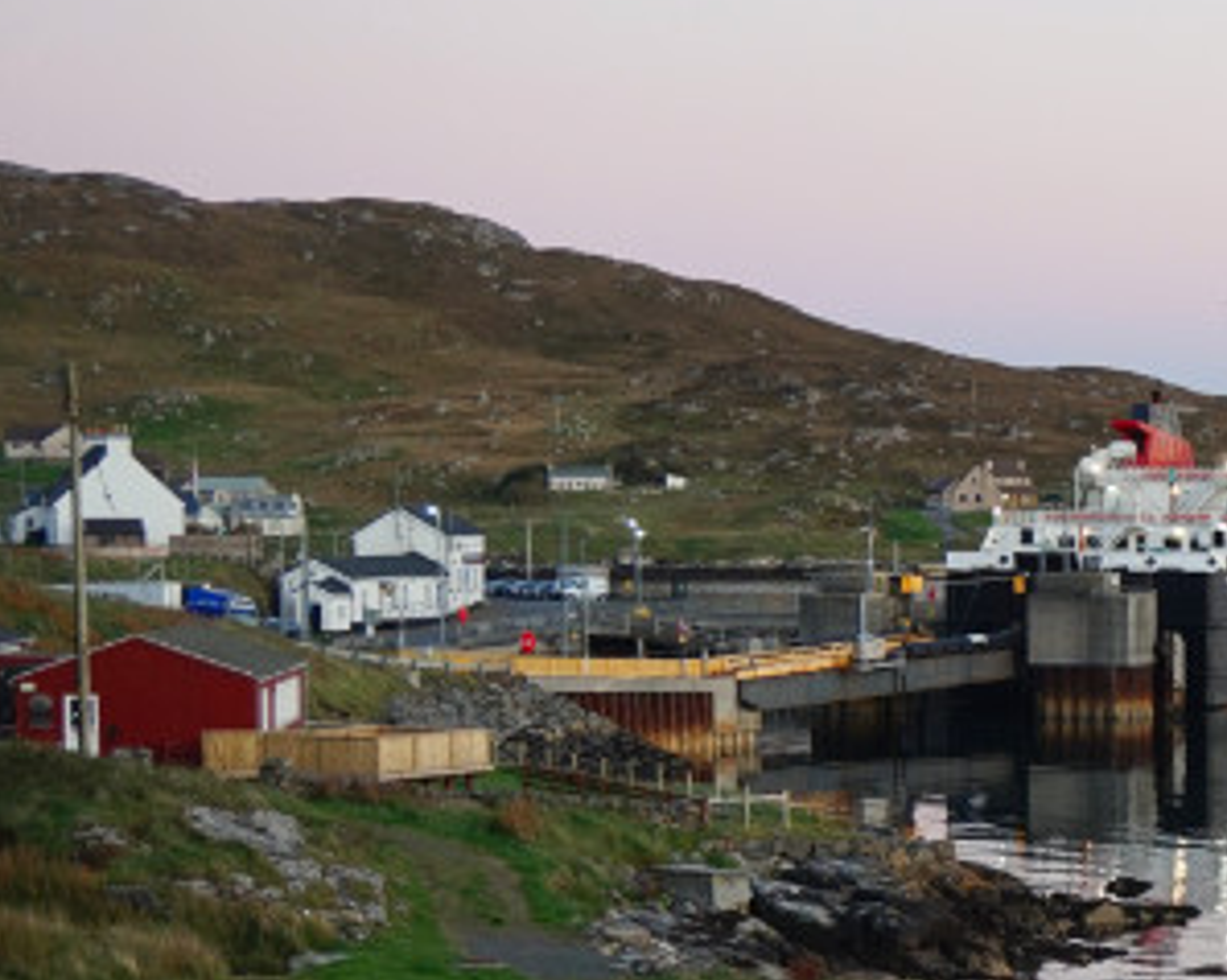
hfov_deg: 15.6
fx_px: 4255
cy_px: 735
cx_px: 1598
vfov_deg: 13.1
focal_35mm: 117
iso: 400
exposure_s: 1/60
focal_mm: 31
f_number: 5
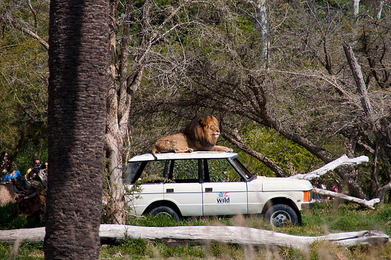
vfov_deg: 4.6
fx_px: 3254
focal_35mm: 300
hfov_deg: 6.9
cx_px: 196
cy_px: 130
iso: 250
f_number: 6.3
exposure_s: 1/1000
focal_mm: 200
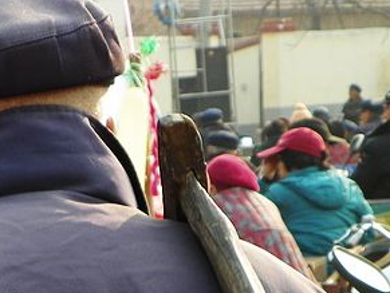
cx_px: -8
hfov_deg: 11.8
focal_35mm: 165
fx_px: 1861
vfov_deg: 9.0
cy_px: 302
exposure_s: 1/100
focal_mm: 10.7
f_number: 3.5
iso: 64
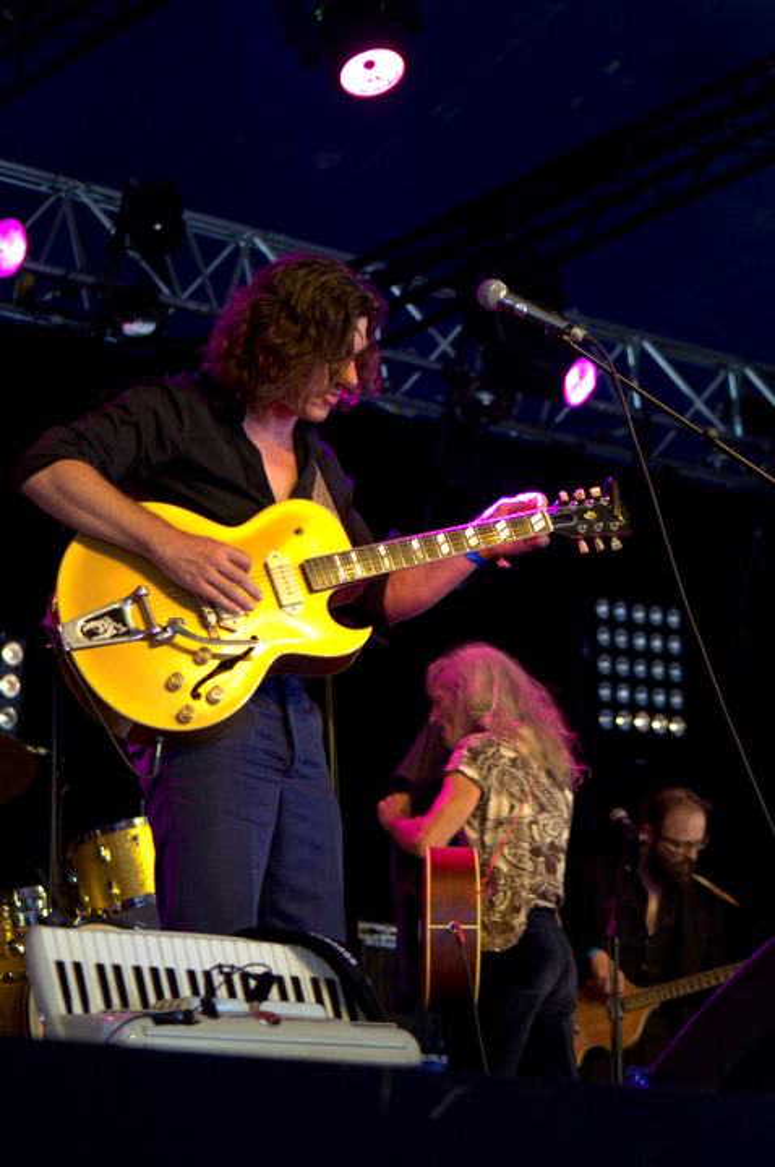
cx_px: 388
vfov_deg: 19.5
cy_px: 584
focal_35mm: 105
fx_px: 3400
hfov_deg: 13.0
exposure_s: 1/125
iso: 2500
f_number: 4
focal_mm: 70
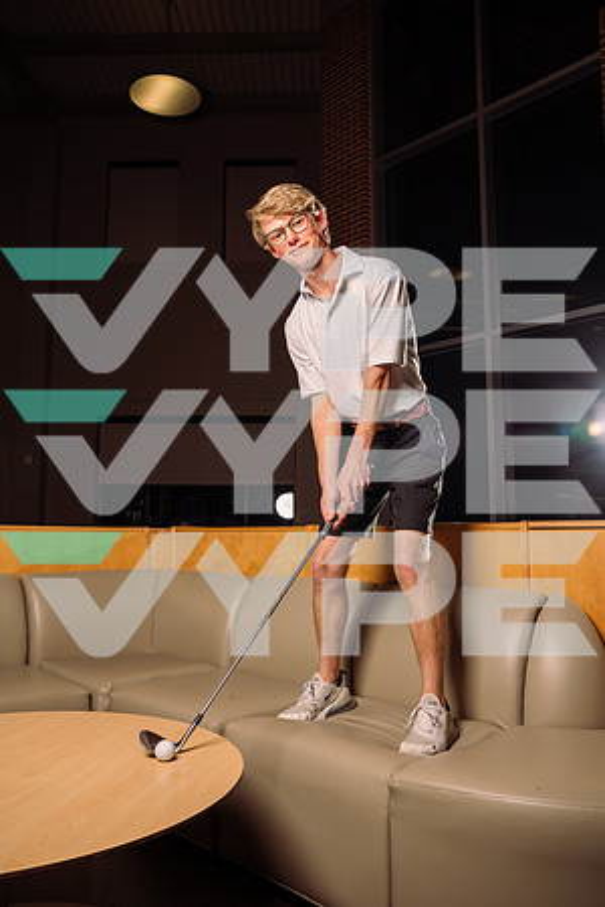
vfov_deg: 63.7
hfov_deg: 45.0
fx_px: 731
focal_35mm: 29
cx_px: 302
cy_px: 454
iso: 200
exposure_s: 1/250
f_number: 7.1
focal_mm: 29
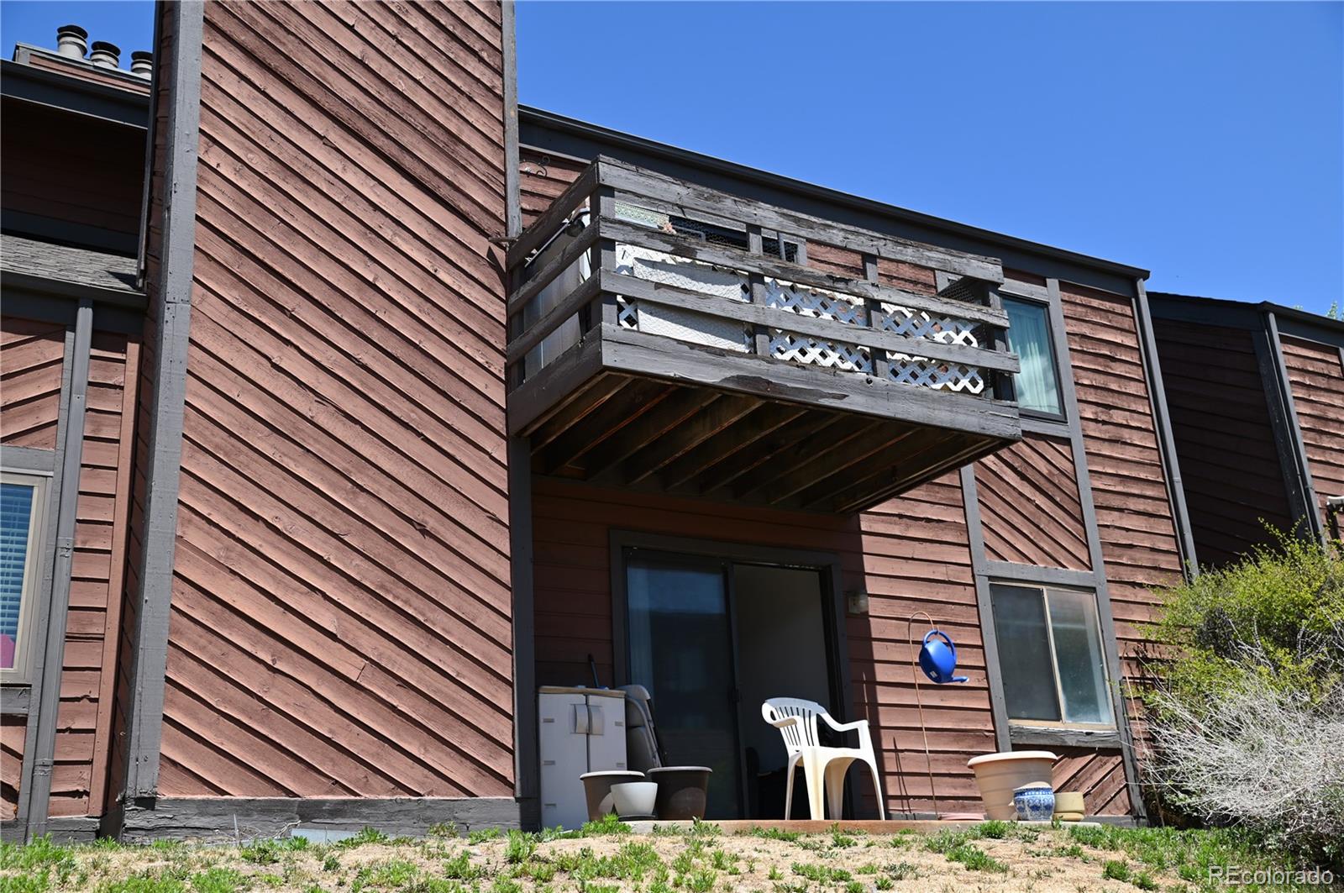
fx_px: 1417
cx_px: 672
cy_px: 446
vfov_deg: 35.0
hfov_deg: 50.7
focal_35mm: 38
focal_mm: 38
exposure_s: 1/320
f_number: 6.3
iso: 100
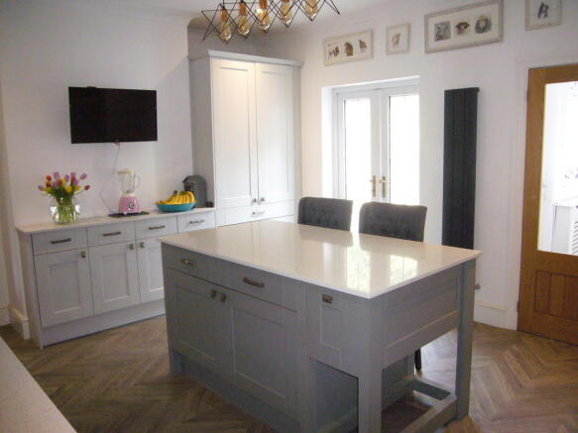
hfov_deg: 63.5
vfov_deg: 49.7
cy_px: 216
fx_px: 467
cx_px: 289
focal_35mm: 28
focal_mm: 4.6
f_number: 2.8
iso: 400
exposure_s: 1/30
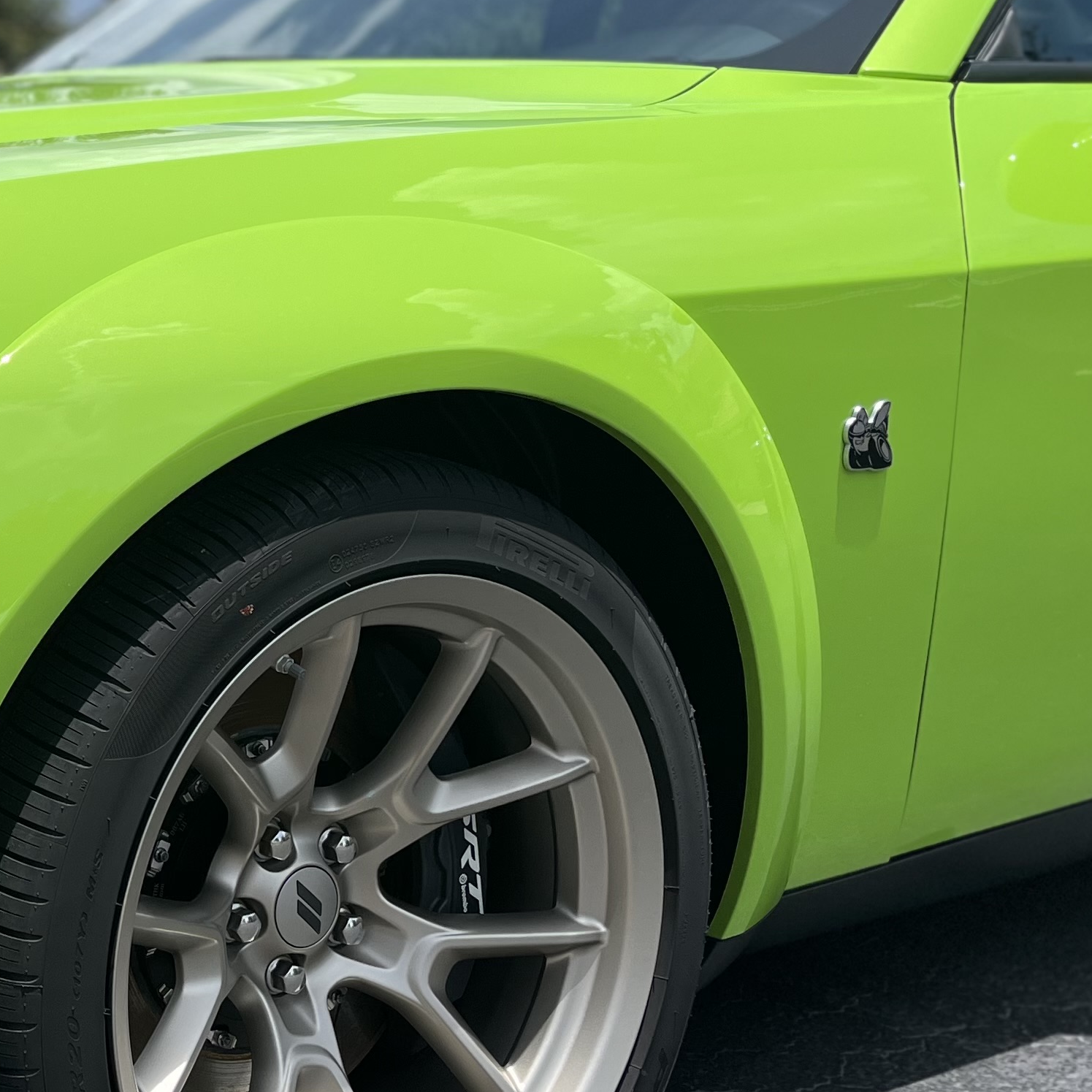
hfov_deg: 25.9
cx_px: -69
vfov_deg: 27.7
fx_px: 2213
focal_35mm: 62
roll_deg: +1.5
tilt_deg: -9.5
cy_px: 539
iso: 50
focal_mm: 5.1
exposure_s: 1/4310
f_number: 1.6
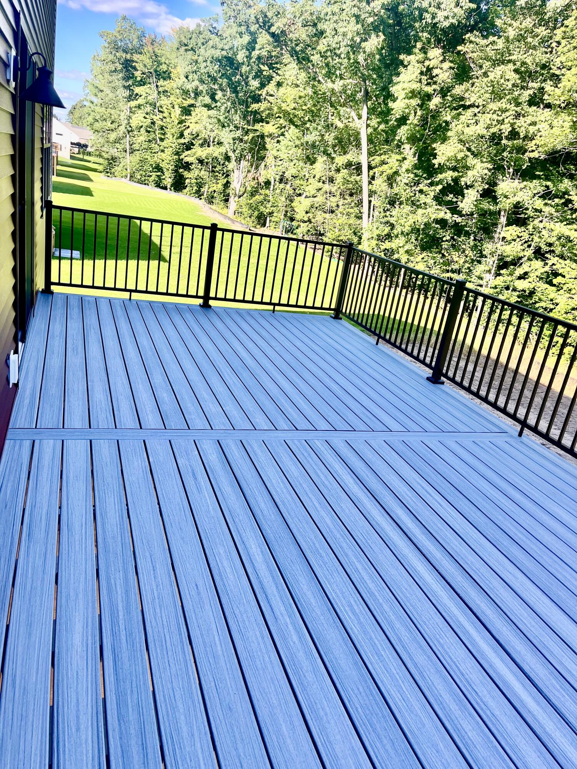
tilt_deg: -19.5
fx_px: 578
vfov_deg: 67.3
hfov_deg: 53.1
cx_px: 288
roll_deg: -8.5
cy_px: 384
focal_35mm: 26
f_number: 1.6
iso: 50
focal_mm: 5.1
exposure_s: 1/631
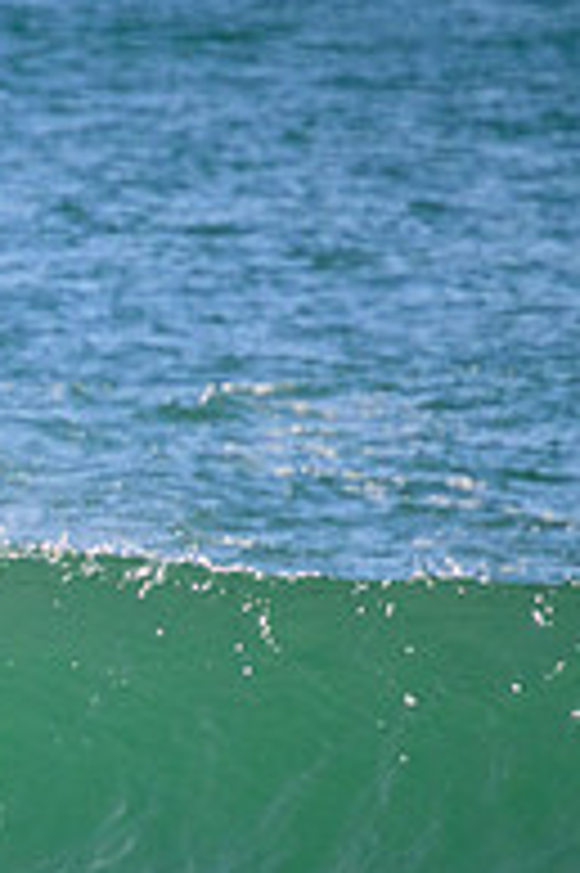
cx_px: -697
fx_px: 57978
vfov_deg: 0.9
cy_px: 749
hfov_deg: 0.6
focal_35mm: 2395
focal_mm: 800
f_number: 11
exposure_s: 1/2000
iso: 1400
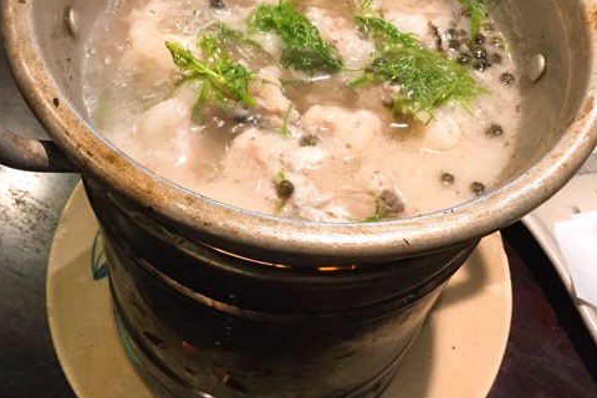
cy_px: 138
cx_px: 282
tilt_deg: -56.7
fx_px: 713
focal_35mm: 43
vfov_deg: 31.0
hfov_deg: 45.4
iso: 200
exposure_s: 1/15
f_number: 2.4
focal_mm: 3.3
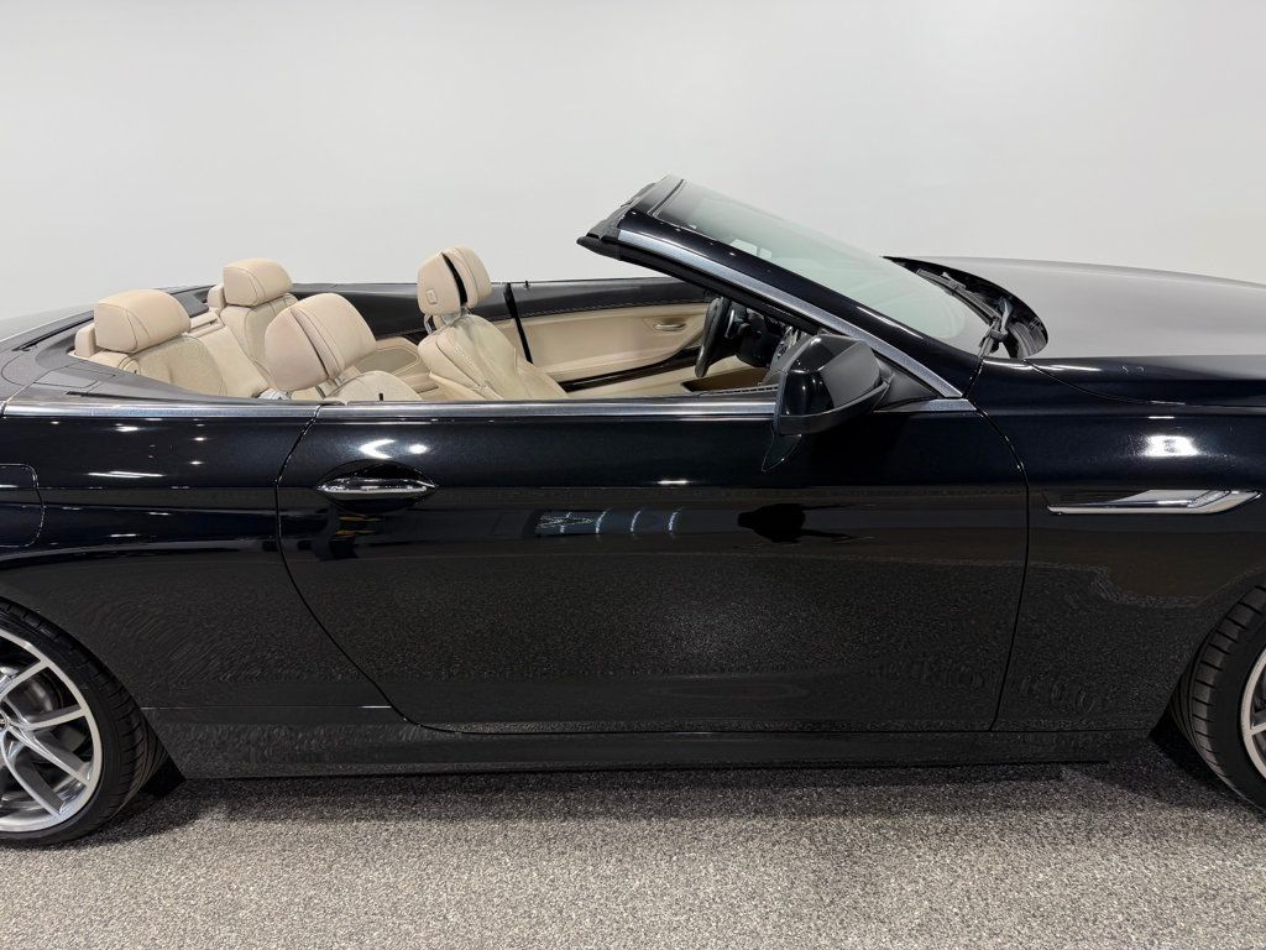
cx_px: 633
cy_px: 475
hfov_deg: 71.6
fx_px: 878
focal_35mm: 24
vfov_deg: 56.8
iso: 50
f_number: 1.78
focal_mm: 6.76
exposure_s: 1/135
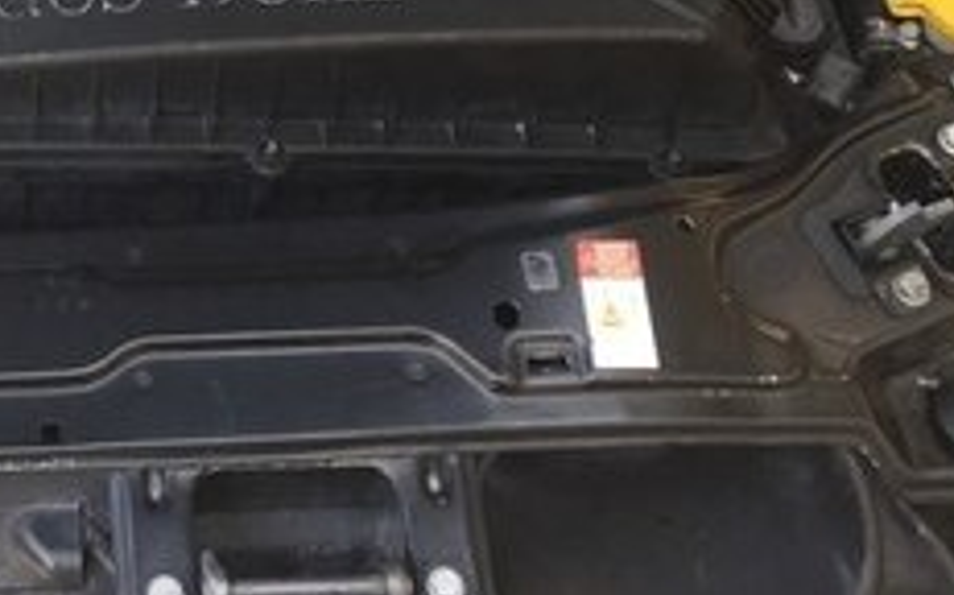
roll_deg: +3.2
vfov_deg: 13.6
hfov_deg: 22.4
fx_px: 2286
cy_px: -382
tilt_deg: -39.9
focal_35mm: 88
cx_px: -70
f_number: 2.2
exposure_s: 1/100
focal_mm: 4.15
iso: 32
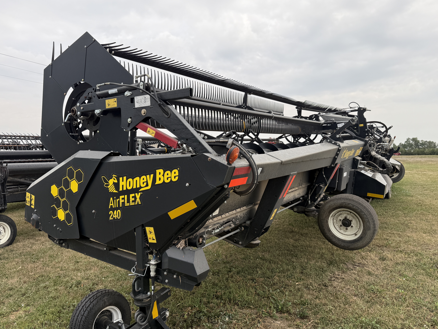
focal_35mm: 26
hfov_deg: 67.3
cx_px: 211
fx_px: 329
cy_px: 163
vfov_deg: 53.1
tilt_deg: +1.9
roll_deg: -1.2
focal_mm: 6.76
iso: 80
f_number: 1.78
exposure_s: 1/813
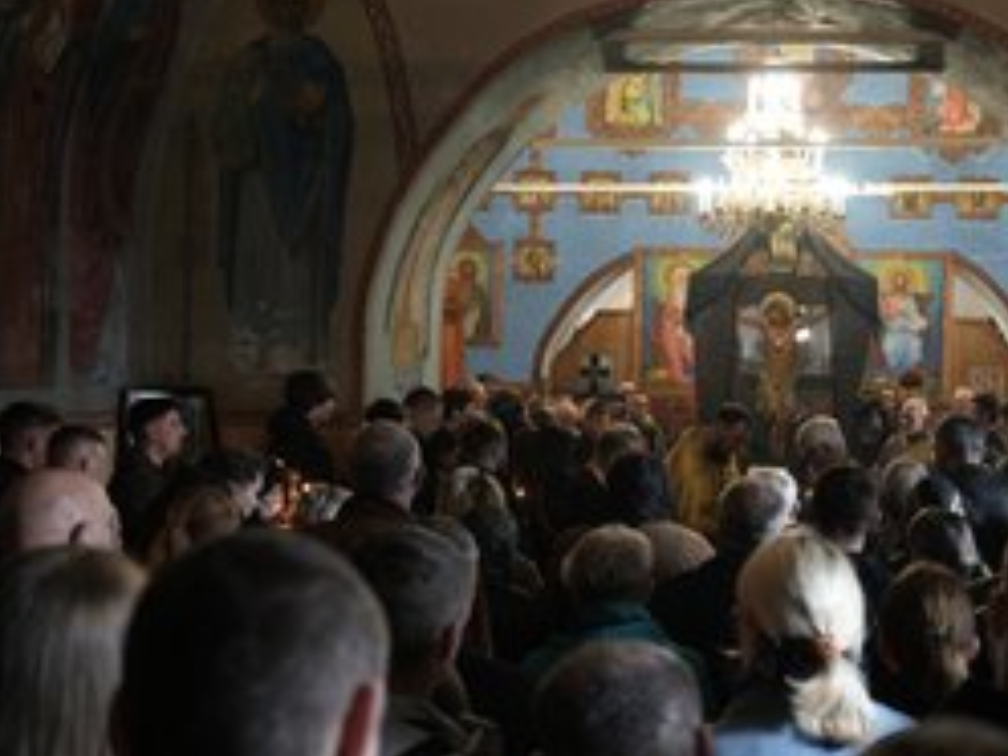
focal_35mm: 48
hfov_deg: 38.7
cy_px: 388
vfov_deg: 30.3
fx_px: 1398
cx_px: 748
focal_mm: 31
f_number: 2.8
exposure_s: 1/50
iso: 1600
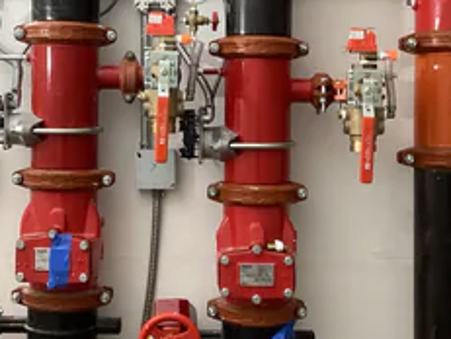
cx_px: 225
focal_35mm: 67
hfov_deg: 28.9
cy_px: 135
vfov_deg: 22.0
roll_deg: -0.9
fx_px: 874
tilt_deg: -2.7
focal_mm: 3.3
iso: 200
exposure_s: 1/60
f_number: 2.4
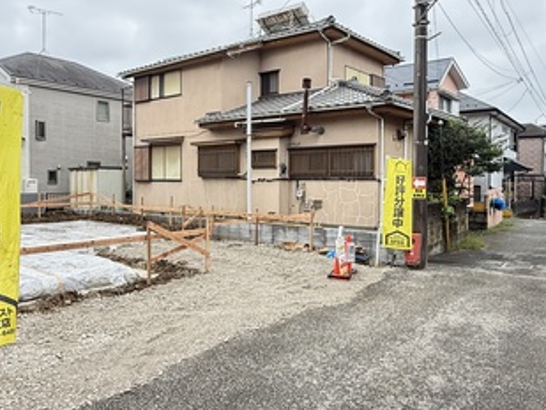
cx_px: 306
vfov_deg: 48.2
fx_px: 458
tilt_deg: -0.8
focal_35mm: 29
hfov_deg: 61.5
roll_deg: +0.1
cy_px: 189
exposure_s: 1/742
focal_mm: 2.22
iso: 64
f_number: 2.2
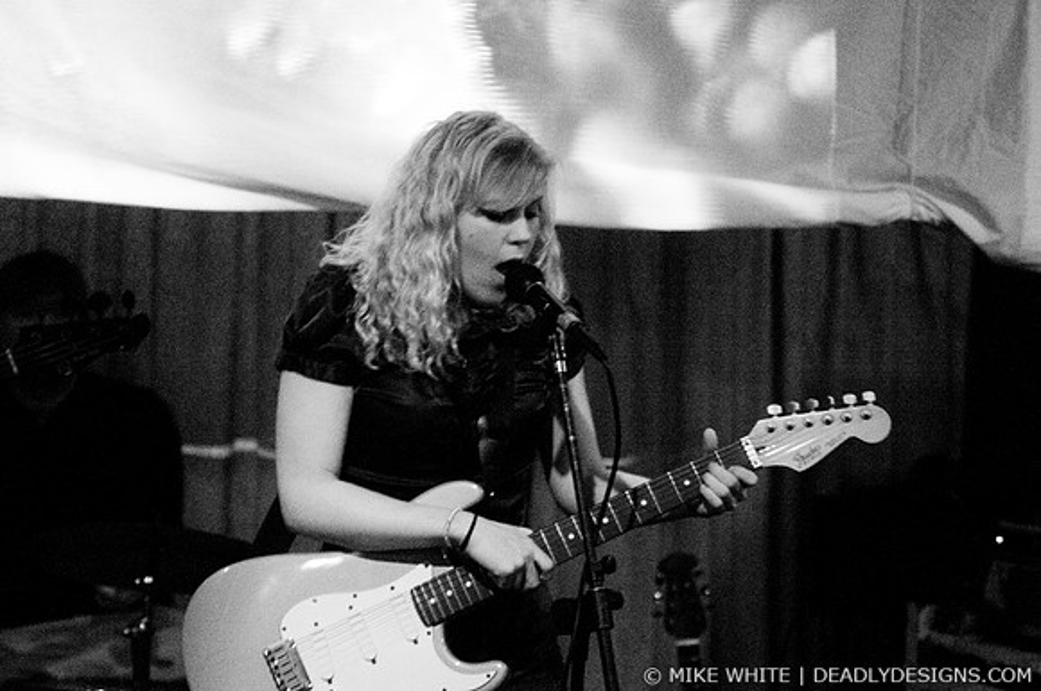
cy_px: 346
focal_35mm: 87
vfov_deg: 15.7
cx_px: 520
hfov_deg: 23.4
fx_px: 2512
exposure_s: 1/15
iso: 2000
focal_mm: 58
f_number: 2.8
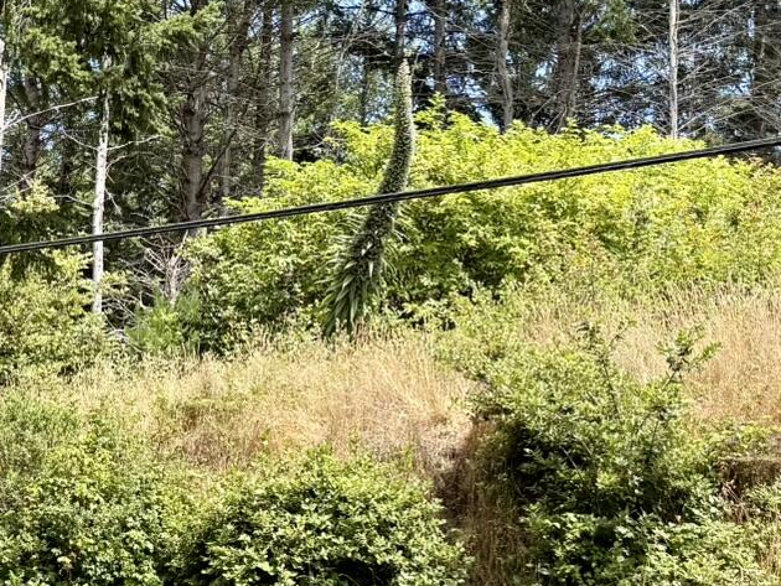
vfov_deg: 18.7
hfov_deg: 24.5
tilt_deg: +12.4
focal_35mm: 78
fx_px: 1760
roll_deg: -3.7
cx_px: 129
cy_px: 83
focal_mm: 6.76
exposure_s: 1/1230
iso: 80
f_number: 1.78
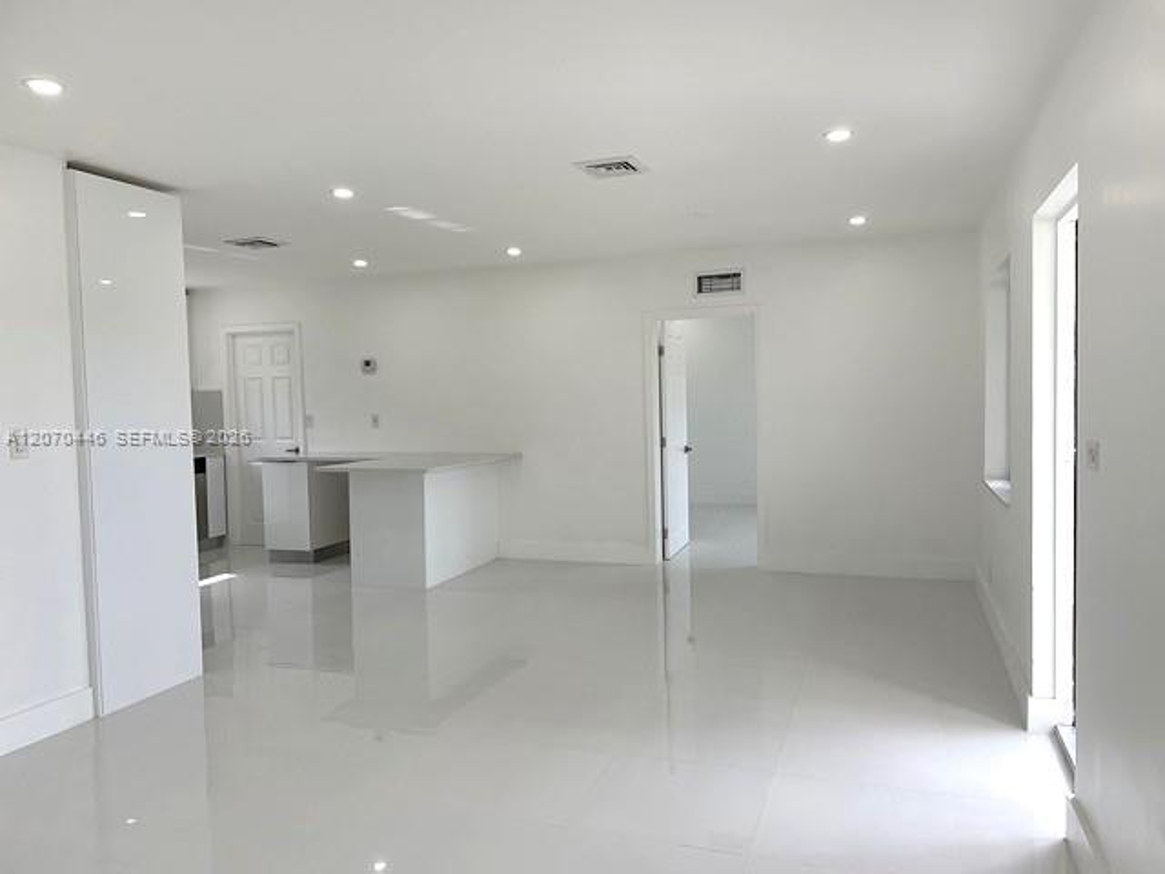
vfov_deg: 53.1
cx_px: 582
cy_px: 437
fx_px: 875
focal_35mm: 26
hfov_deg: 67.3
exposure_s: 1/326
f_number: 1.6
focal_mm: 4.2
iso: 32
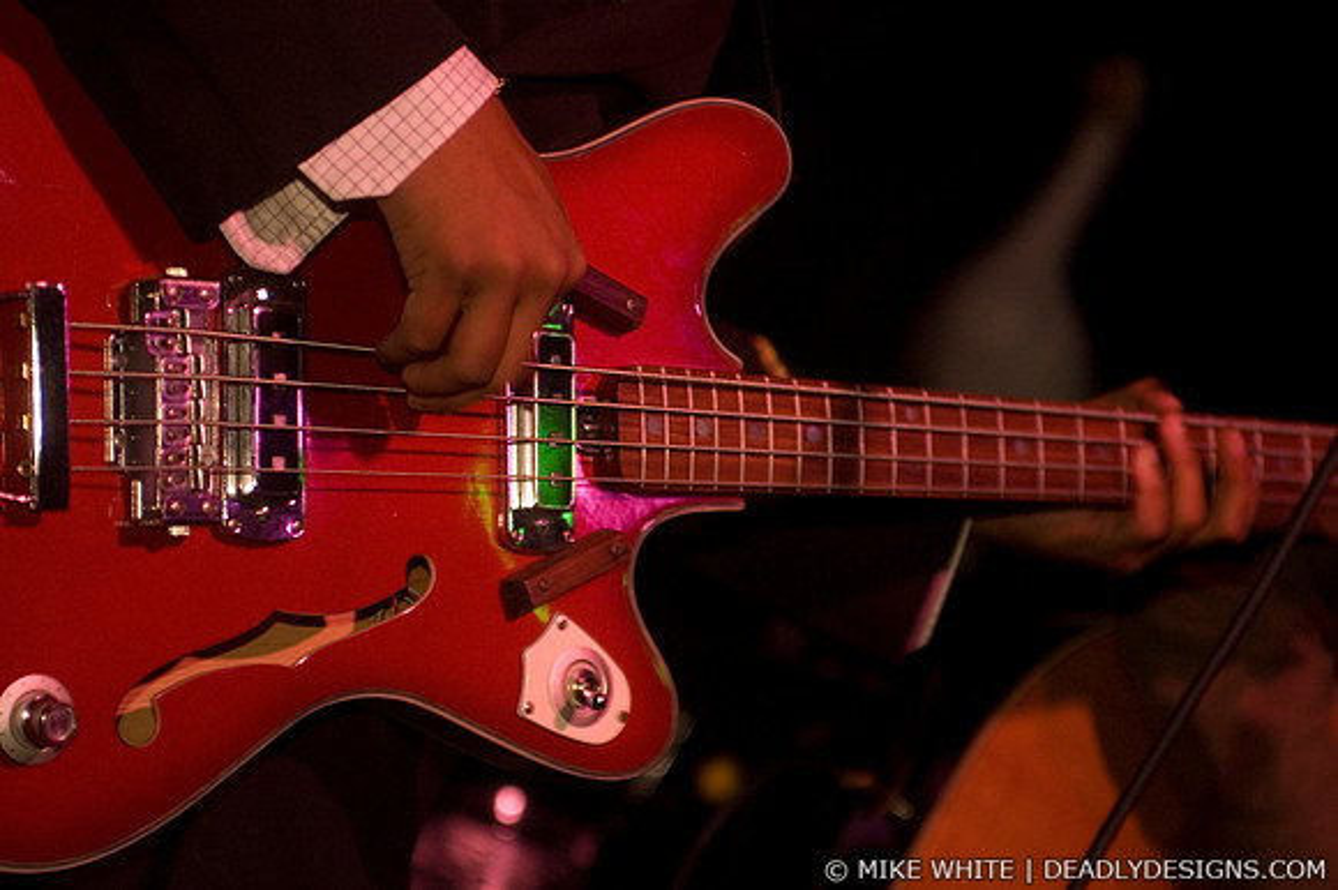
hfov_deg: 19.5
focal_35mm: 105
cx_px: 669
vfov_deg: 13.0
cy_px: 445
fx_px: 3900
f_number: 2.8
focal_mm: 70
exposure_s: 1/30
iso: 800
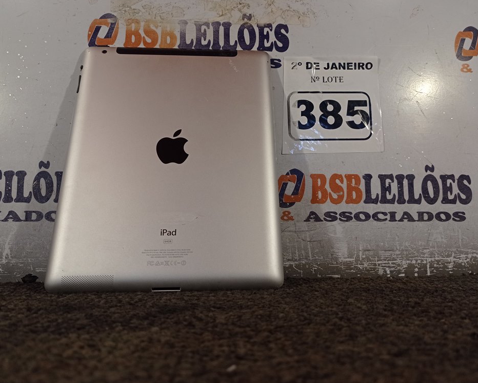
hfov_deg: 58.8
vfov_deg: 48.5
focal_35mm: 30
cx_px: 246
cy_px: 191
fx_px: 424
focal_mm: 4.7
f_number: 1.79
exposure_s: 1/187
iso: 106
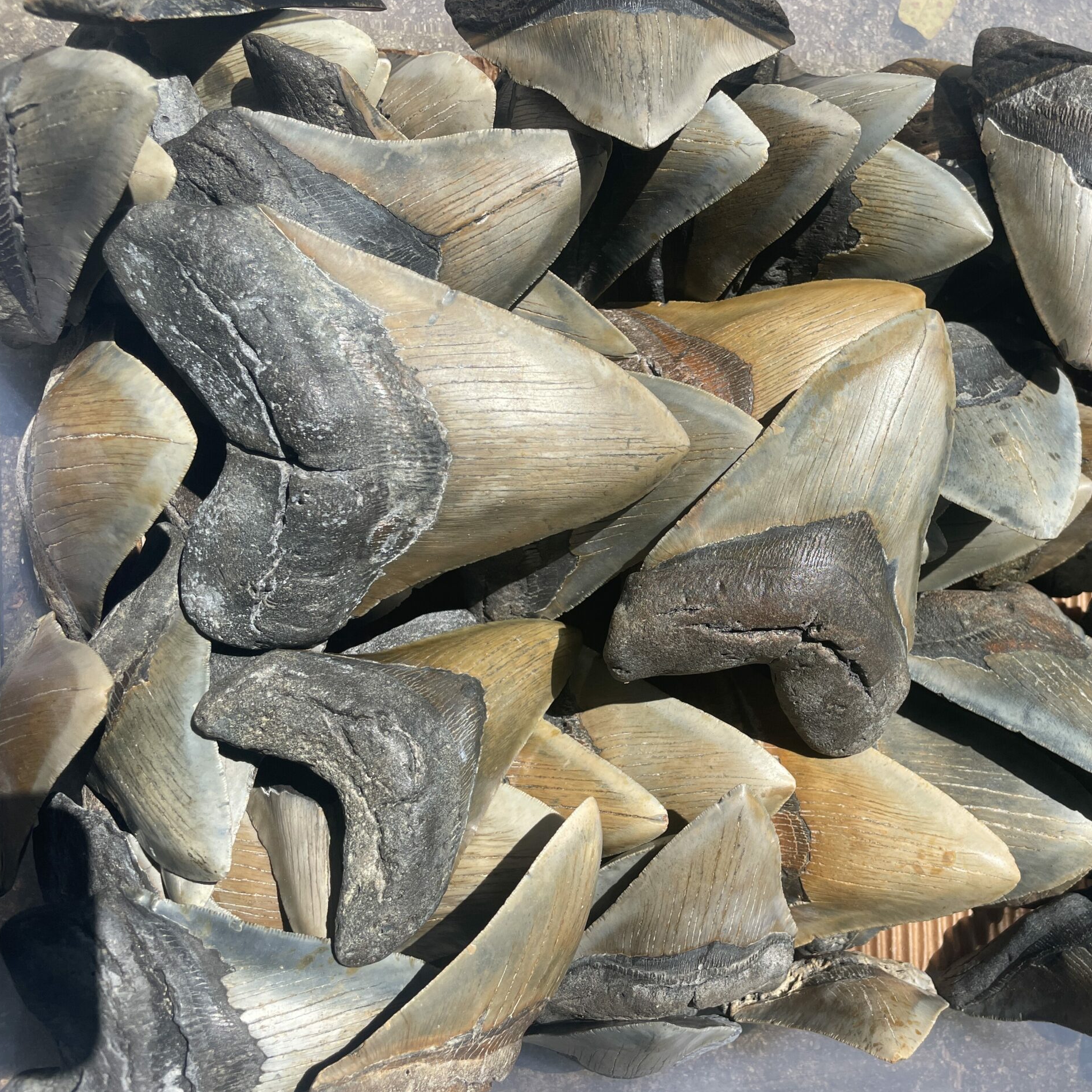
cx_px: 724
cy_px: 546
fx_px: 1106
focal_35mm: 31
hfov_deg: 51.6
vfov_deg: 52.5
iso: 32
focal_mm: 4.2
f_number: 1.6
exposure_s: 1/3125
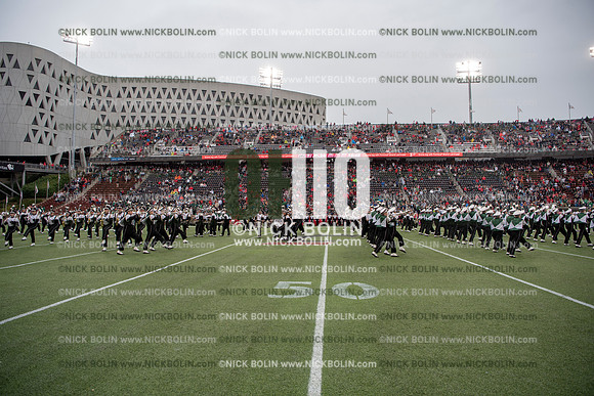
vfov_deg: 53.2
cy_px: 198
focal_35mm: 24
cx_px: 297
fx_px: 396
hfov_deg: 73.7
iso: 250
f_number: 3.5
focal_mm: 24
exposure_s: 1/500
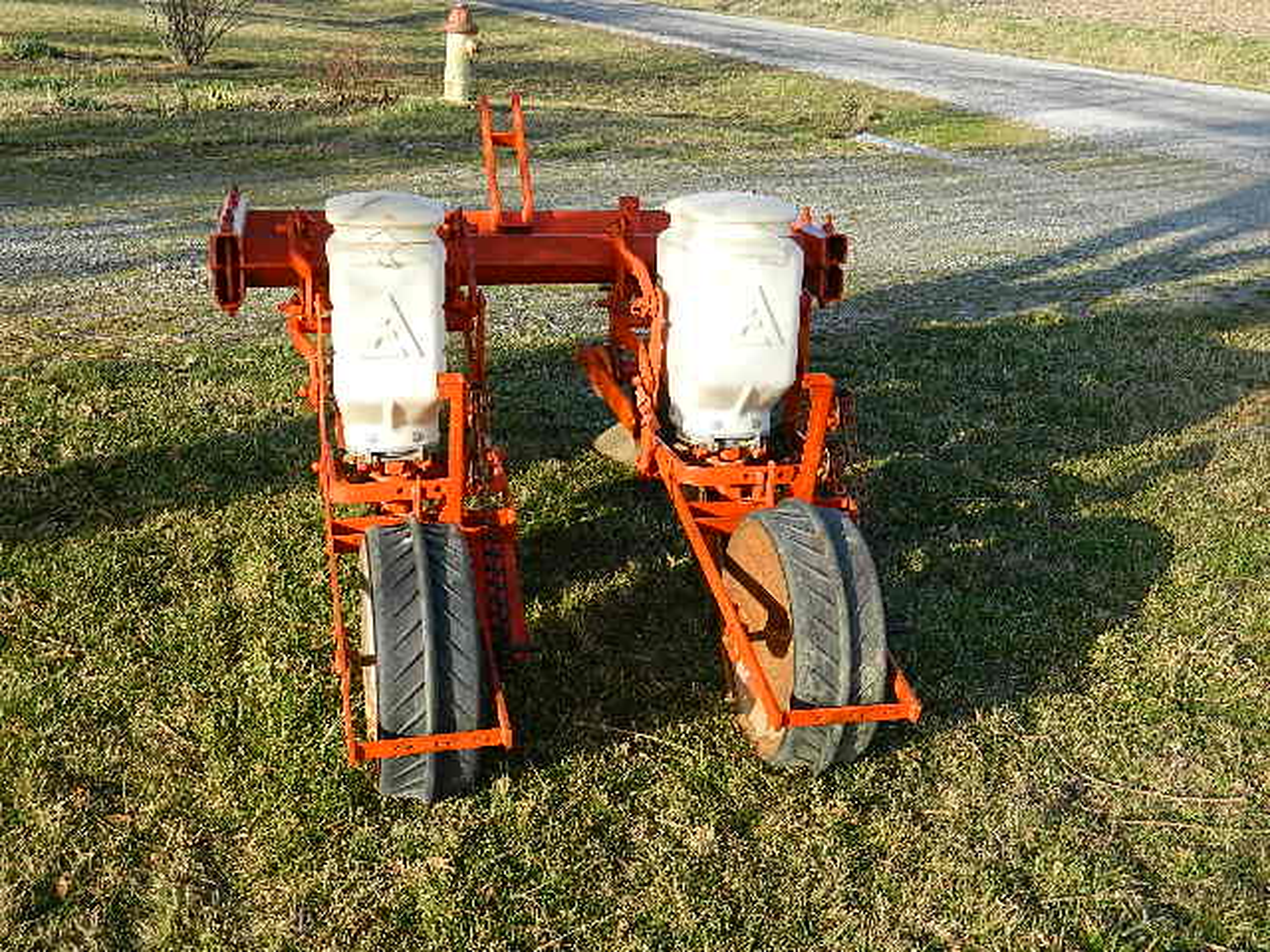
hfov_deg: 45.8
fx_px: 1504
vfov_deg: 35.1
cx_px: 635
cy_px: 476
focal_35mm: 41
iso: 80
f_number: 3.5
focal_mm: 7.3
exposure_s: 1/320
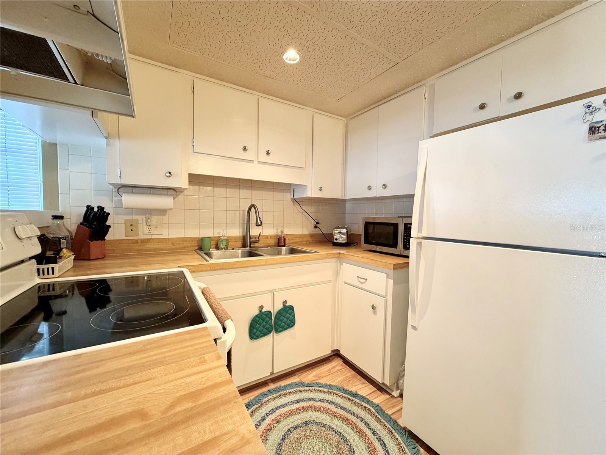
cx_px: 303
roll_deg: -0.8
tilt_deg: -2.5
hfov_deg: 102.1
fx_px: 245
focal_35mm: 14
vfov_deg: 85.7
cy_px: 228
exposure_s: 1/60
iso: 320
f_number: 2.2
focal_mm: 2.22
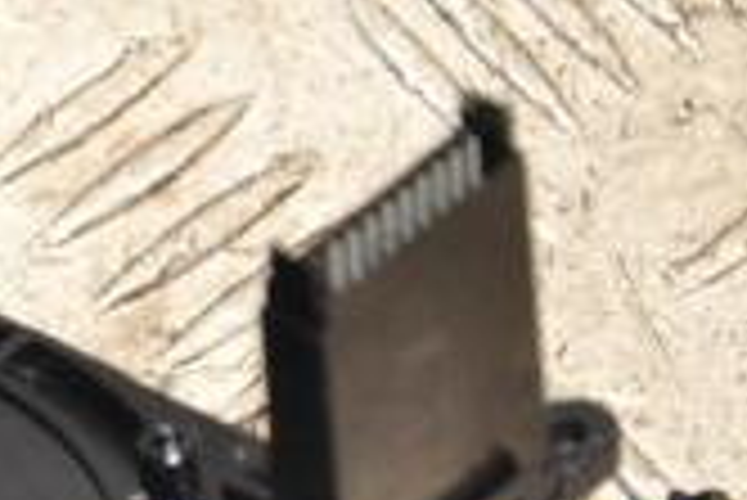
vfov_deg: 4.1
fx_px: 6978
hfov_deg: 6.0
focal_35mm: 336
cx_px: -459
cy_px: 676
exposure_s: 1/160
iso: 800
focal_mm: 62
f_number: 5.3
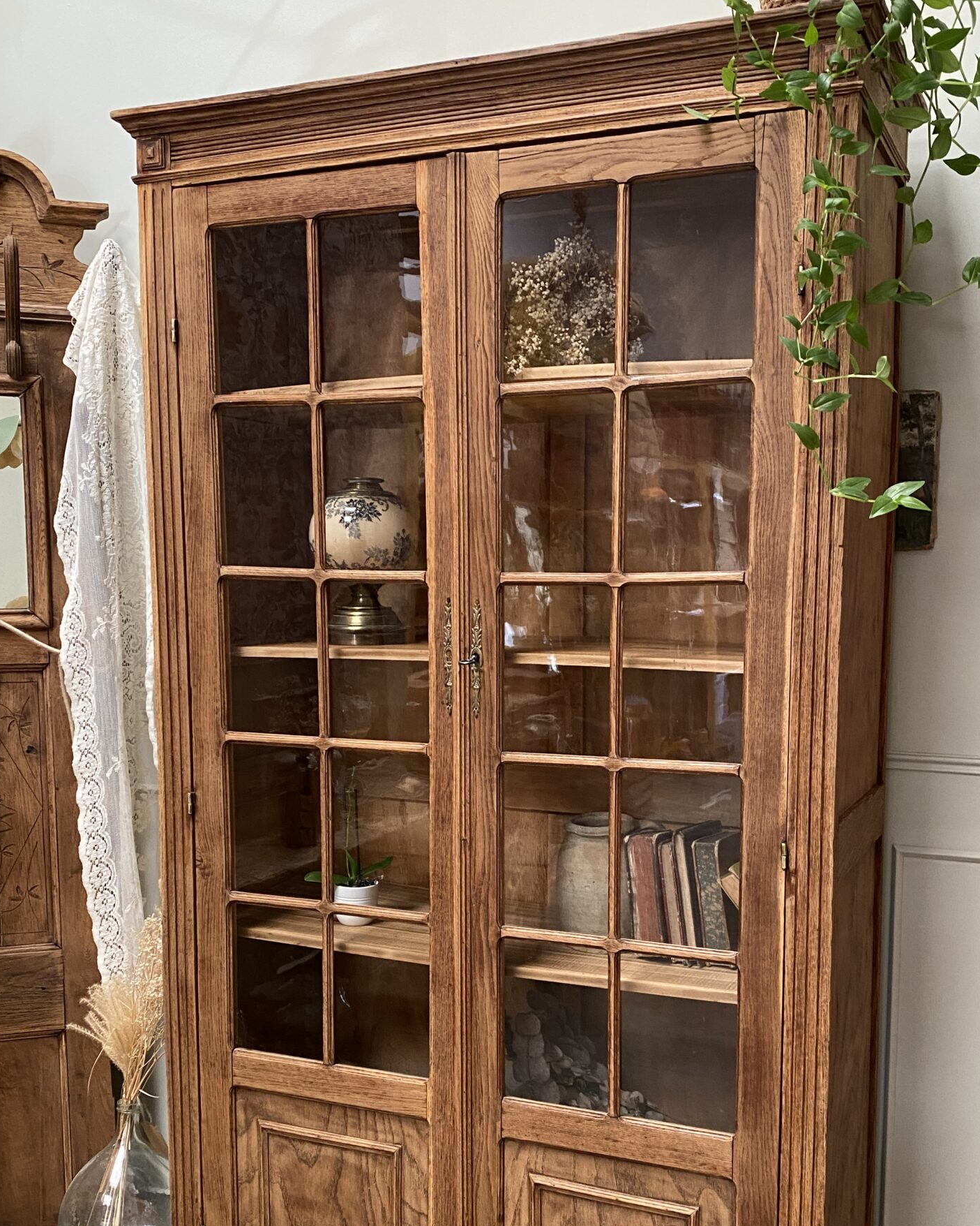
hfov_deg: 40.1
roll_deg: +0.5
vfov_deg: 48.7
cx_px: 538
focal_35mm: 37
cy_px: 743
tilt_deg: -5.7
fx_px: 1341
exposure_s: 1/60
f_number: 1.8
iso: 160
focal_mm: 4.25
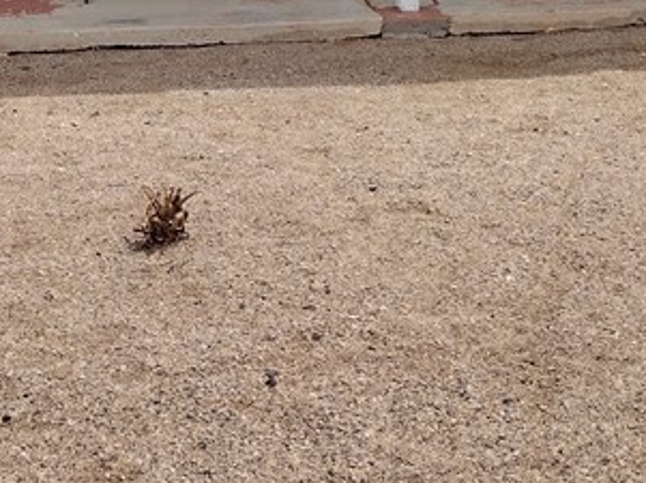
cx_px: 277
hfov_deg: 21.3
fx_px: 1715
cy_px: -56
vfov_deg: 15.6
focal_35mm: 92
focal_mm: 4.71
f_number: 1.7
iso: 100
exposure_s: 1/3826
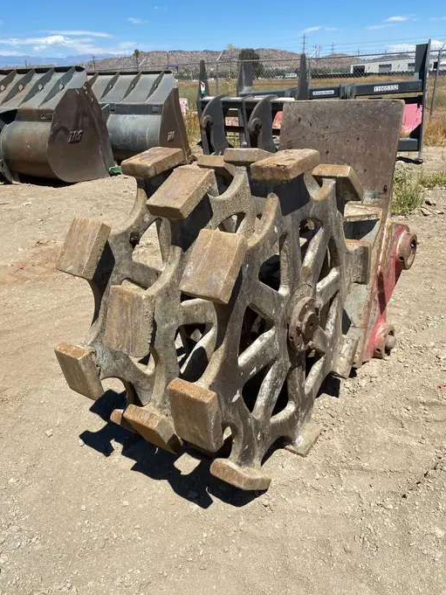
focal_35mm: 28
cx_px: 209
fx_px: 481
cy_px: 294
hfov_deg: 49.7
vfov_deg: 63.4
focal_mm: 4.25
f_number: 1.8
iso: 32
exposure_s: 1/3300
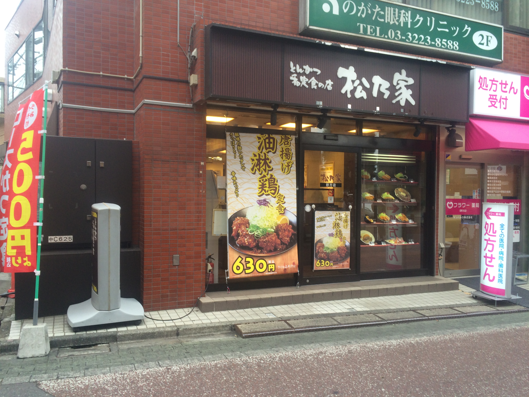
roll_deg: +0.1
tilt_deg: -3.1
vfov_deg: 48.2
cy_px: 198
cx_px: 264
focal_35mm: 29
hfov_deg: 61.7
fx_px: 443
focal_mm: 4.15
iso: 64
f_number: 2.2
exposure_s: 1/120
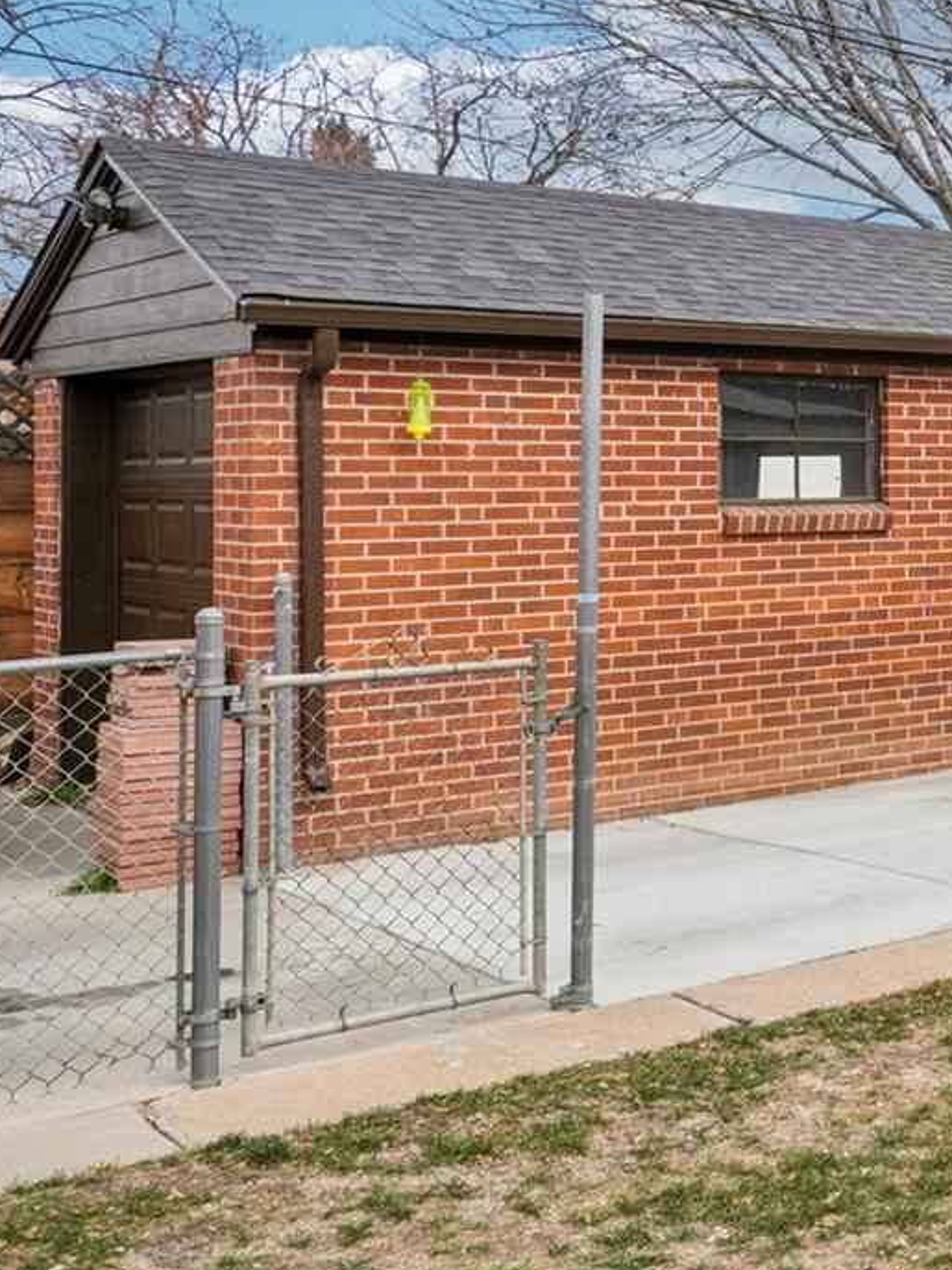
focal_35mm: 47
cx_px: 1466
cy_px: 373
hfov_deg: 23.8
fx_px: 1724
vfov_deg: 39.7
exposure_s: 1/250
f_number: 8
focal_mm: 14
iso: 100
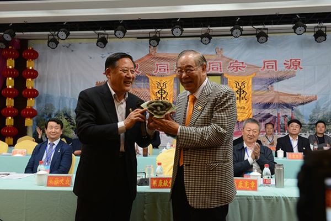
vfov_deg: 35.1
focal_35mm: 38
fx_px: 349
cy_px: 110
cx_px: 166
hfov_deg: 50.7
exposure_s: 1/50
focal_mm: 38
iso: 640
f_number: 8
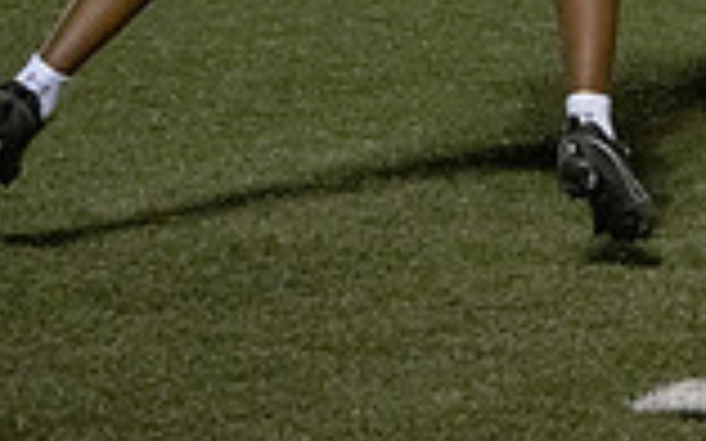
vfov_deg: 3.5
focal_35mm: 376
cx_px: 1187
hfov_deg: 5.5
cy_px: -322
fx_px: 7232
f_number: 5.6
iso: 16000
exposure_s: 1/1000
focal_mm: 100
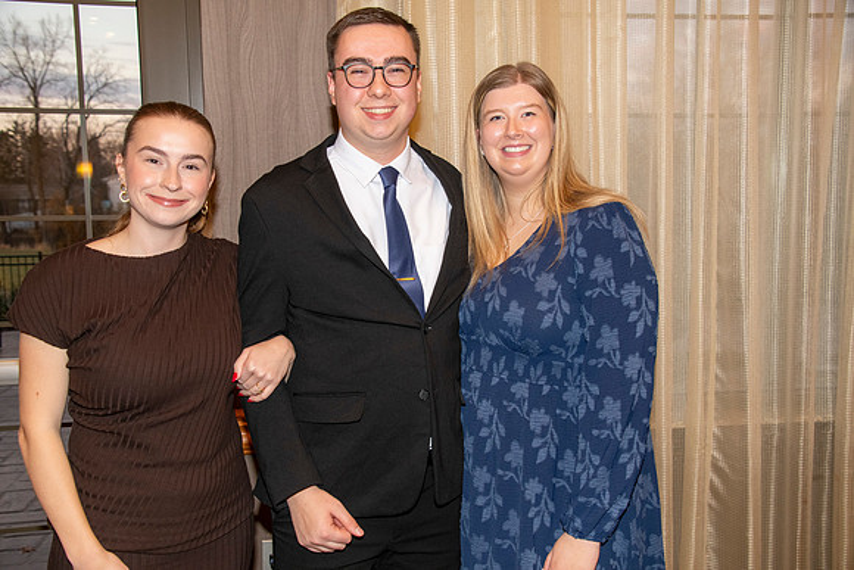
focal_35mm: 40
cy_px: 285
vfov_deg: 33.4
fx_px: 949
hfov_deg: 48.4
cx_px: 427
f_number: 5.6
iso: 2000
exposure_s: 1/60
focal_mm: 40
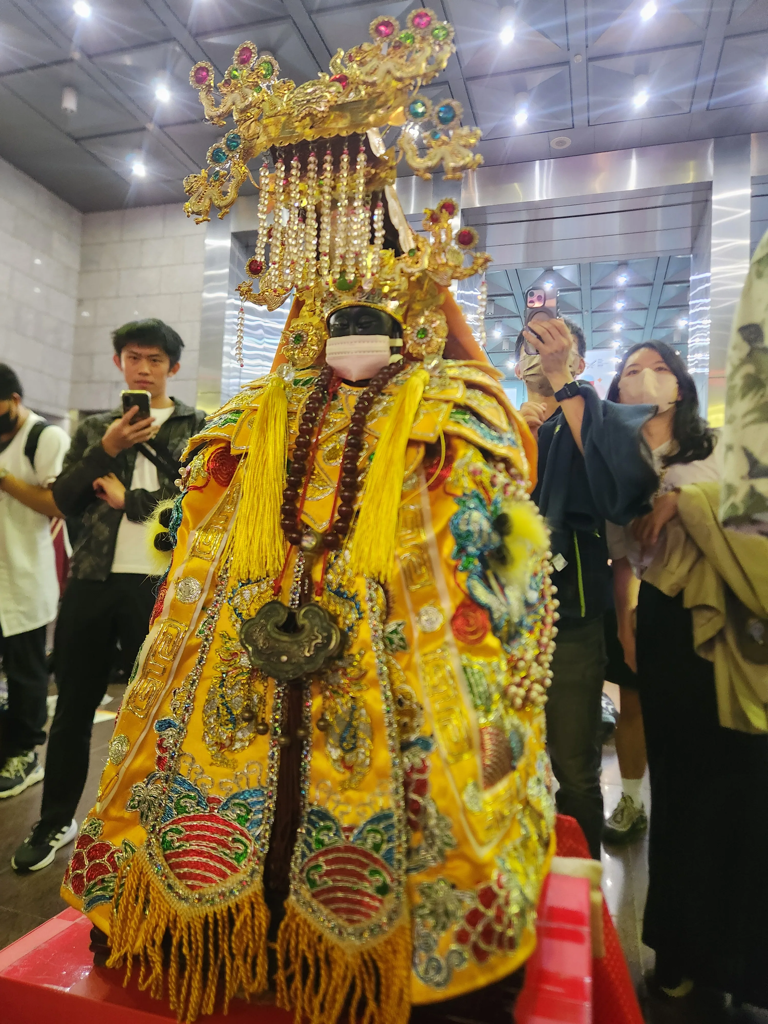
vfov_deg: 73.9
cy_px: 512
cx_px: 384
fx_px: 680
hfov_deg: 58.9
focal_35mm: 23
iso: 640
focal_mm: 5.4
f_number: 1.8
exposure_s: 1/60
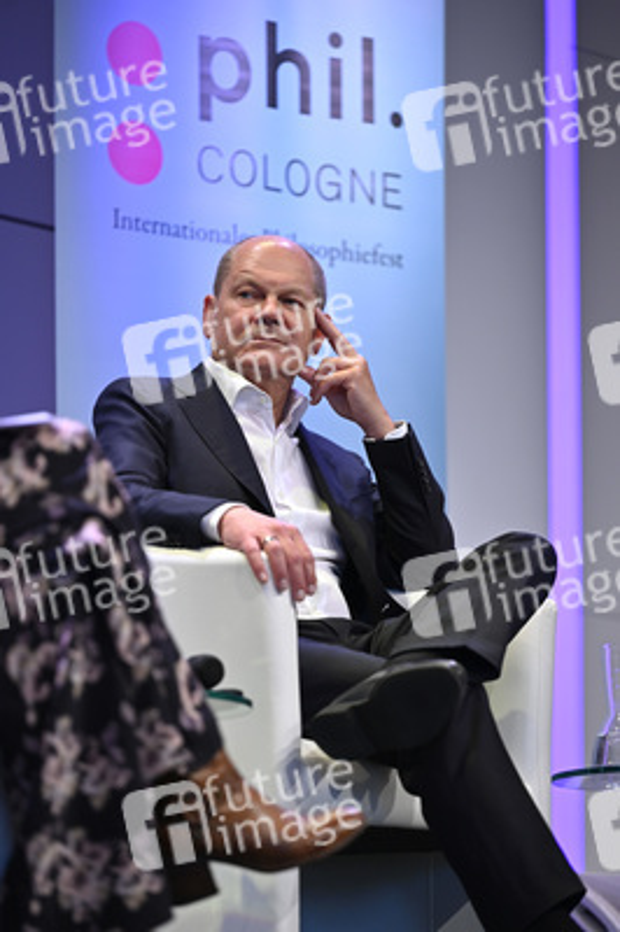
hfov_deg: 9.1
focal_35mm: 150
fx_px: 3881
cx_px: 310
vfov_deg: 13.7
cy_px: 466
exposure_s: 1/400
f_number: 2.8
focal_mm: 150
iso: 500
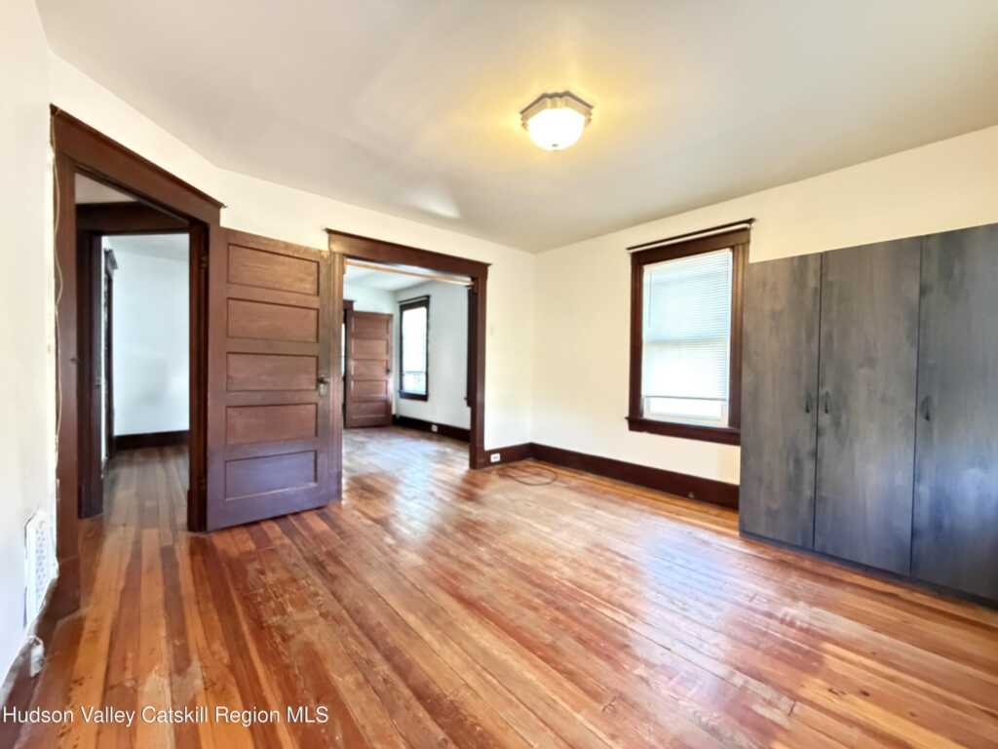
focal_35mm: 14
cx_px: 499
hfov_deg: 102.1
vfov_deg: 85.7
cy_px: 374
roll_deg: -0.5
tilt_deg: -1.5
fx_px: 404
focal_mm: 2.22
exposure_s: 1/30
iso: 2000
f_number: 2.2
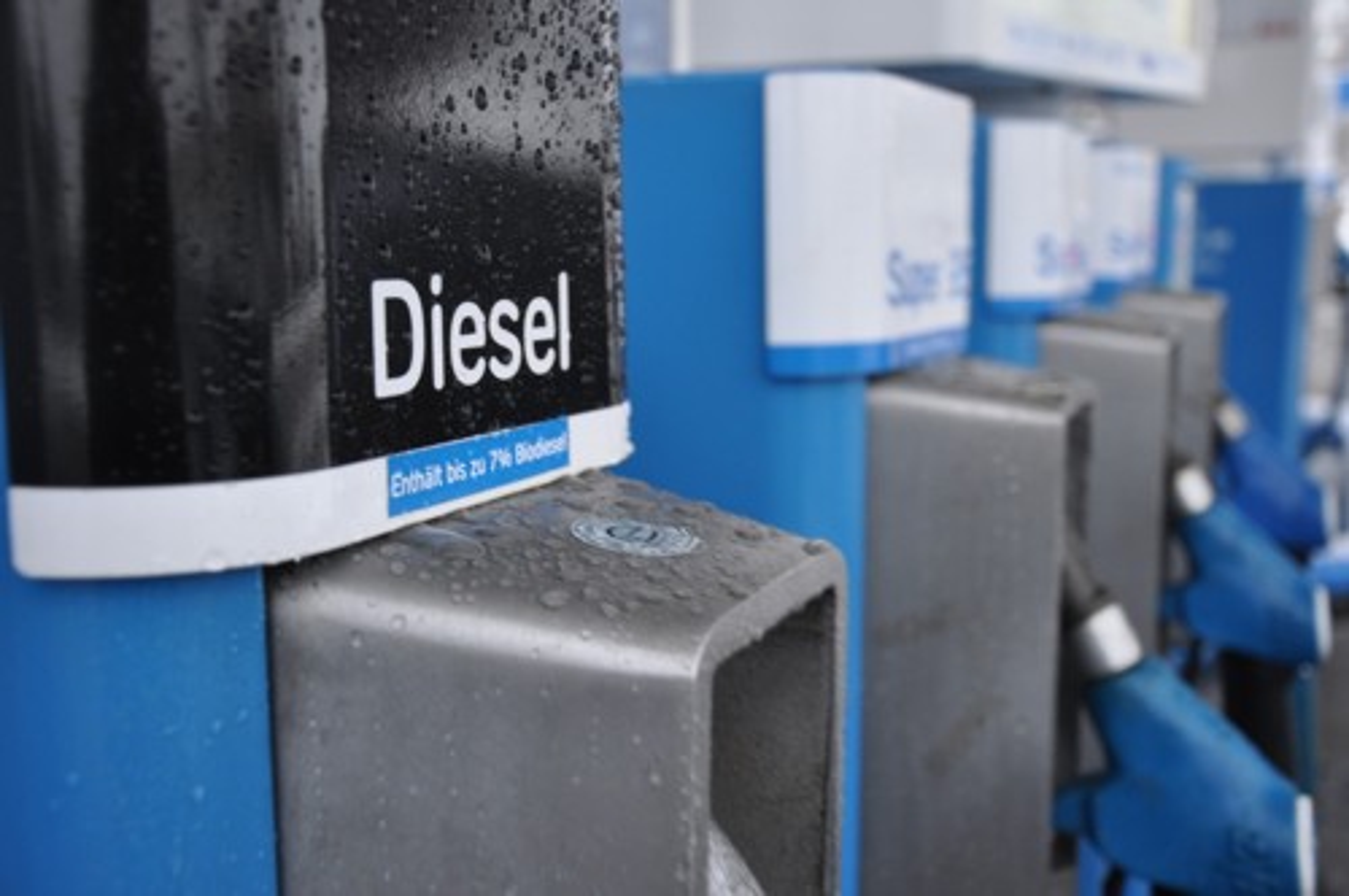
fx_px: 1572
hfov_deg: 46.5
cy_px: 448
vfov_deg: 31.8
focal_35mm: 42
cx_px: 674
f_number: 4
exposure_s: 1/15
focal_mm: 28
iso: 450
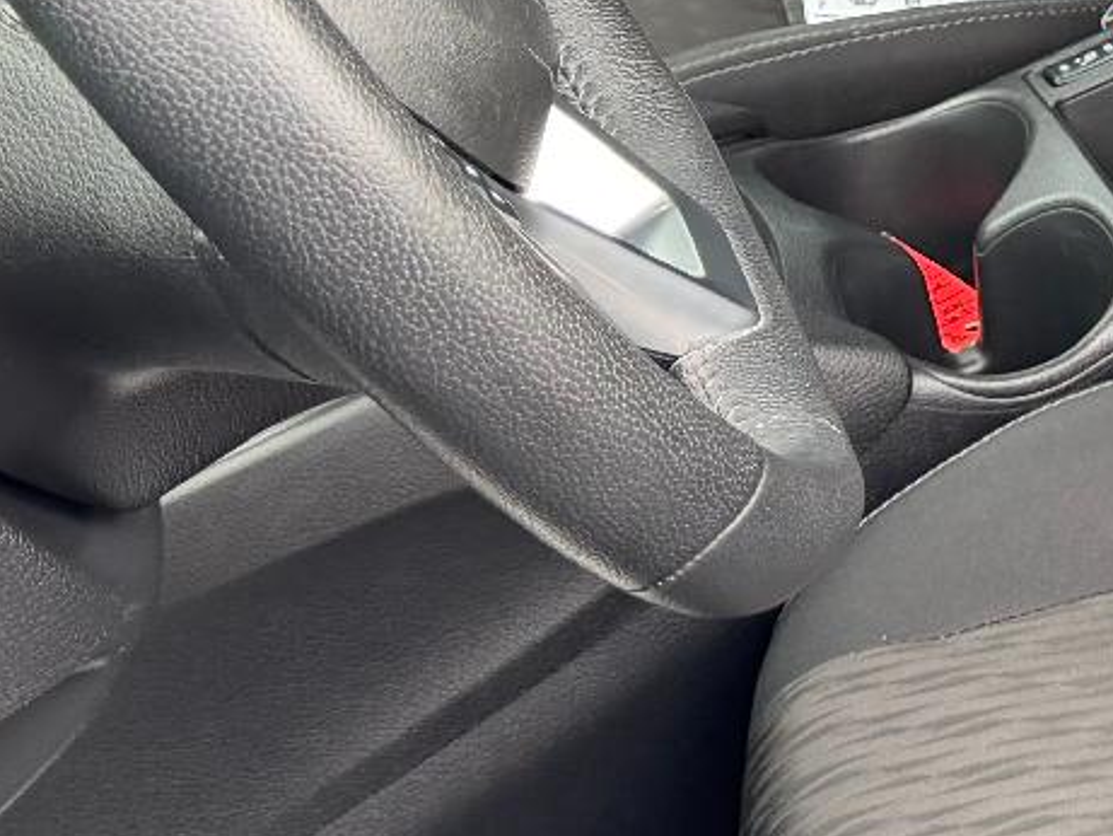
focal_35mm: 100
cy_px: -188
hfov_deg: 18.2
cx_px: 1485
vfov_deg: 14.3
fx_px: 3216
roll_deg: +5.1
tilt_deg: -21.7
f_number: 1.78
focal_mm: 6.76
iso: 125
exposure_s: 1/203
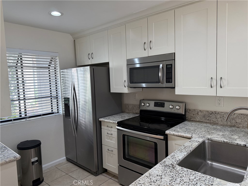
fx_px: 172
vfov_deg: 56.8
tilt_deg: -4.5
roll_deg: +1.6
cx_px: 124
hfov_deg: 71.6
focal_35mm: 24
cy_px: 93
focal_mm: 6.76
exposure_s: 1/237
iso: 200
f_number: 1.78
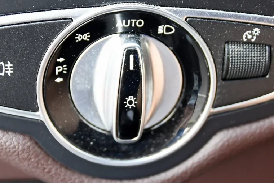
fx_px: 692
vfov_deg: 14.8
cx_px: 151
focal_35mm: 91
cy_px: 12
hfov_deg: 22.4
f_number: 2.8
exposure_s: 1/200
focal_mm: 24
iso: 1000
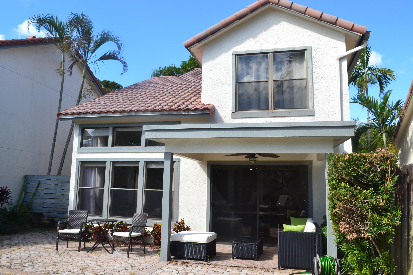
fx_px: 310
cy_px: 138
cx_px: 206
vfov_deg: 47.9
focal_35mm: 27
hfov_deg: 67.4
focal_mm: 18
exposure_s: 1/250
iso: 400
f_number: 10
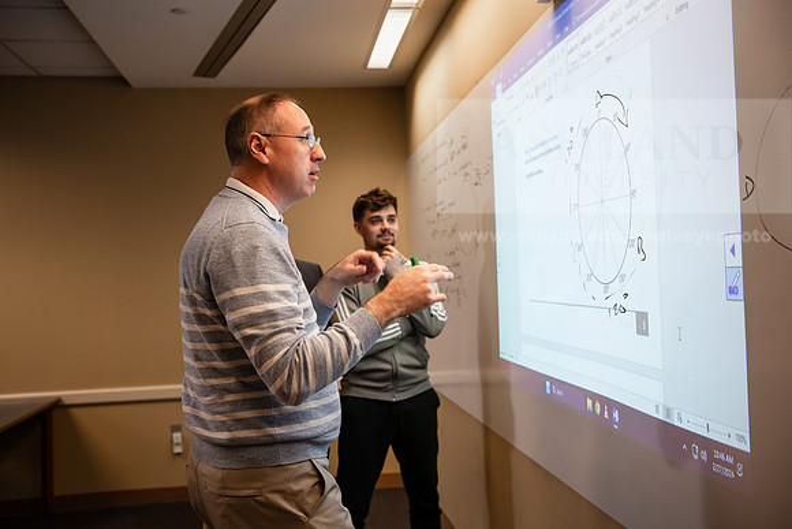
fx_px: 924
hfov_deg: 46.4
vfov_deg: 31.9
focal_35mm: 42
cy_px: 264
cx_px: 396
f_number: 3.5
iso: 800
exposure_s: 1/160
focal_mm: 42
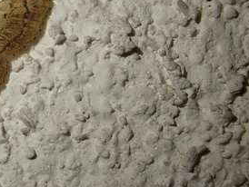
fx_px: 504
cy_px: 79
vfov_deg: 21.0
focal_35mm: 70
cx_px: -9
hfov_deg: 26.1
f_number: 3.2
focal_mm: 5.4
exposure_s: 1/125
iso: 125
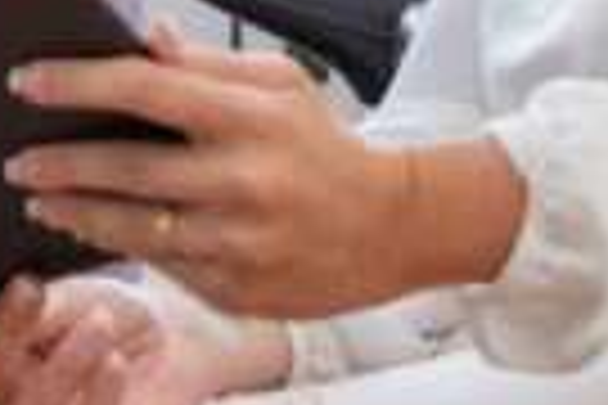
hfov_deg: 8.5
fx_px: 4070
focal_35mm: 241
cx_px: 185
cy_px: -369
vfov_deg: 5.6
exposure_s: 1/200
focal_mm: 40
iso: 400
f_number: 14
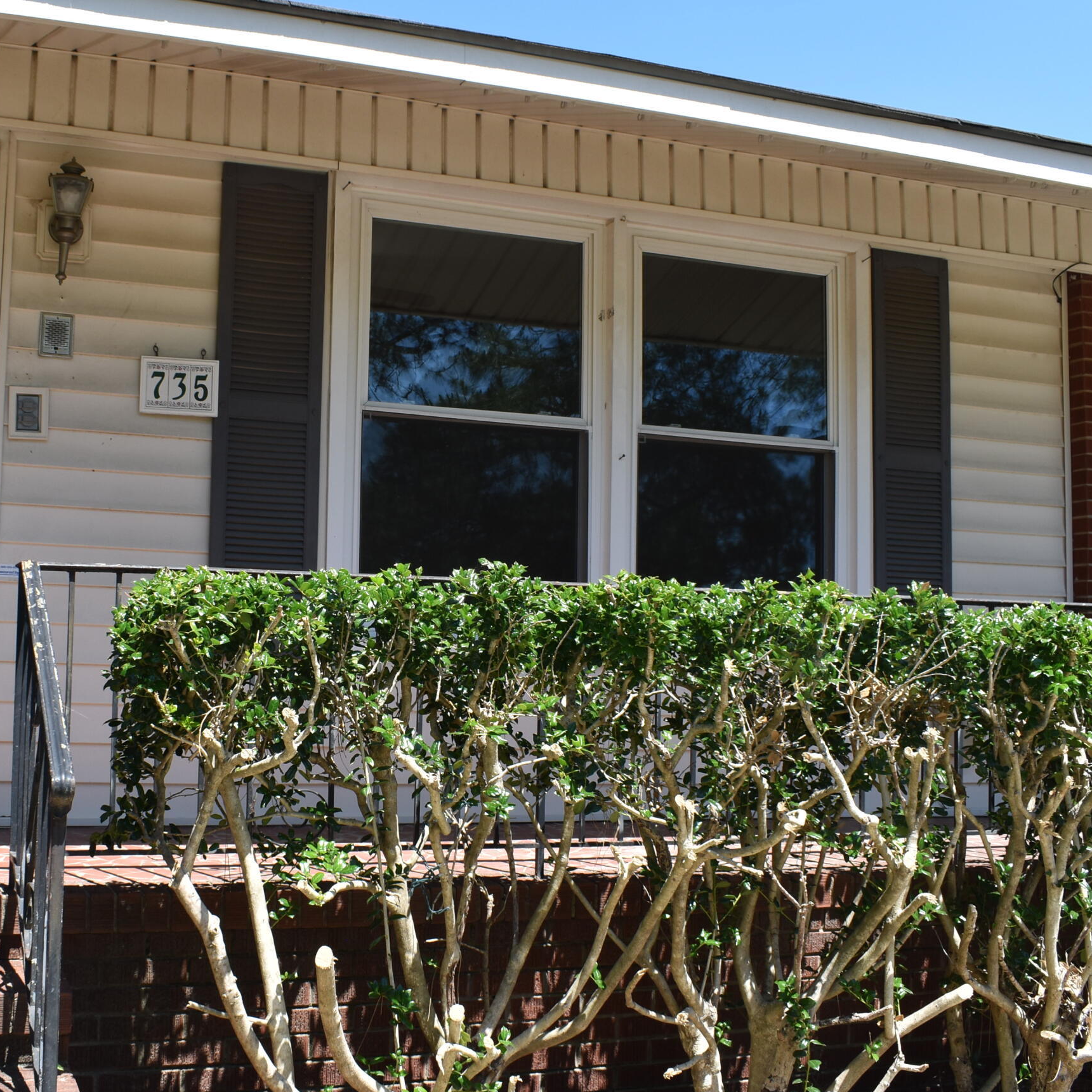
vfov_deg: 41.9
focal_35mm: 40
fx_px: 1428
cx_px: 365
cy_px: 559
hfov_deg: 41.3
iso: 200
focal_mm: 18
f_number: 8
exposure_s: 1/250
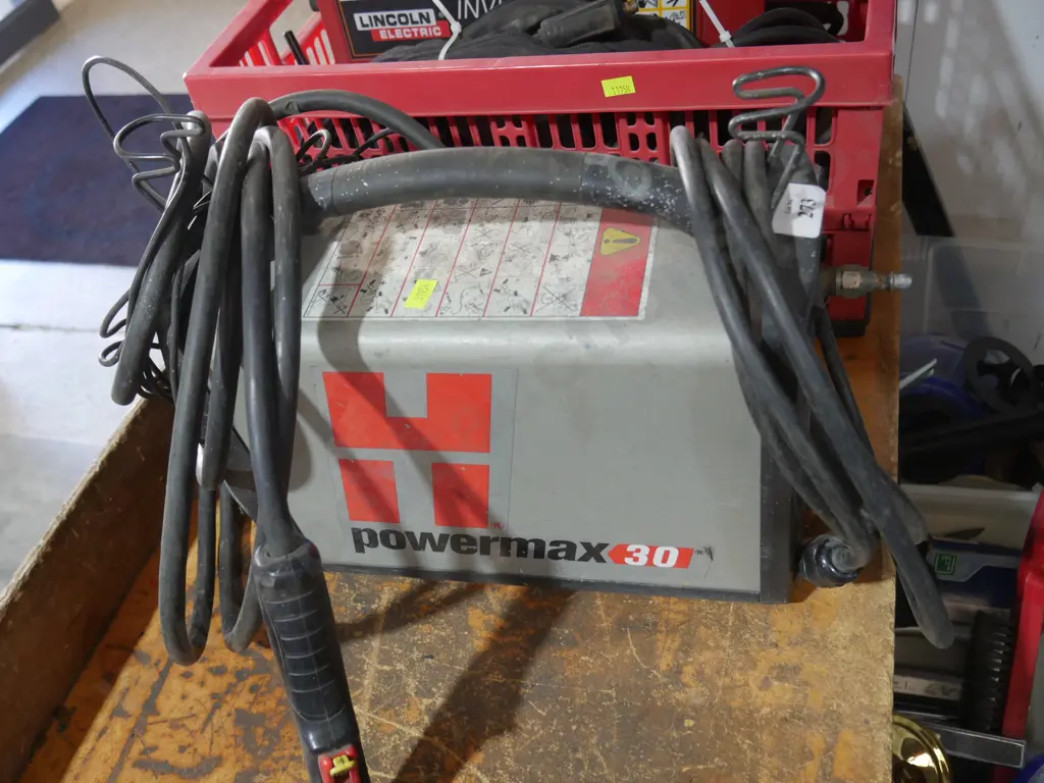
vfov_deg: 44.2
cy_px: 392
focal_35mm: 32
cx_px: 522
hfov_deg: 56.8
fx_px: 965
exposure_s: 1/60
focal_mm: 16
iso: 800
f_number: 3.6
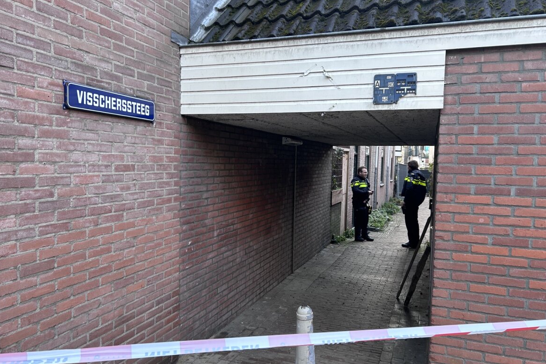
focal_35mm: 28
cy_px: 181
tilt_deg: -3.7
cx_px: 273
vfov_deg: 46.4
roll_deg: -1.0
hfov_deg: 65.5
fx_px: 425
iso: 80
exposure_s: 1/121
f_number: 1.5
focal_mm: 5.7
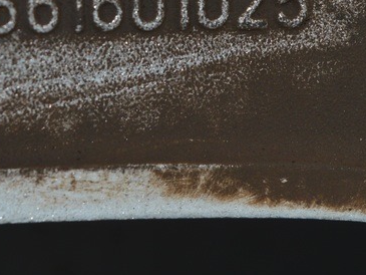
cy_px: 19
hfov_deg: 8.9
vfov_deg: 6.7
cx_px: 129
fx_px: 2352
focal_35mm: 222
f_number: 8
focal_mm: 55
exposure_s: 1/60
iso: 100
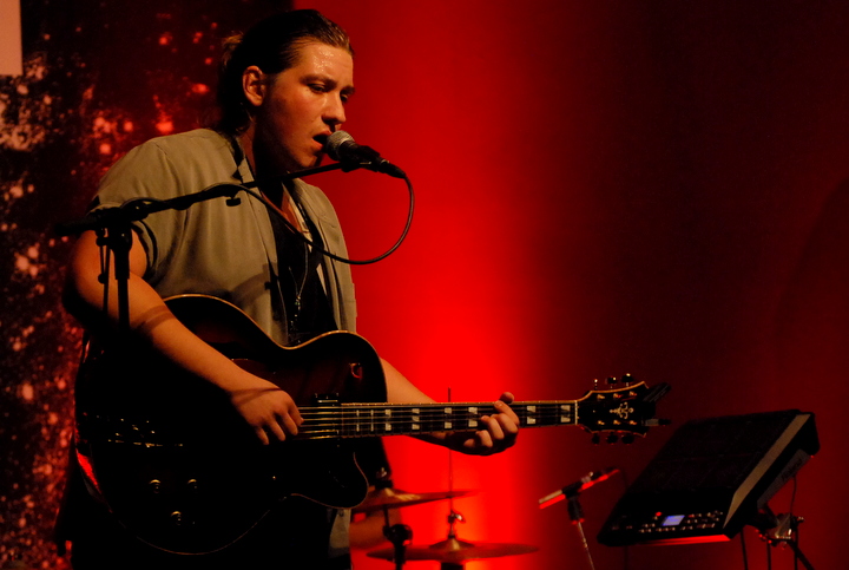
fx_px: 2835
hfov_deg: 17.0
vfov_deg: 11.5
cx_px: 424
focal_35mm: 120
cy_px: 285
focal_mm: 80
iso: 1600
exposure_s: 1/200
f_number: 2.8
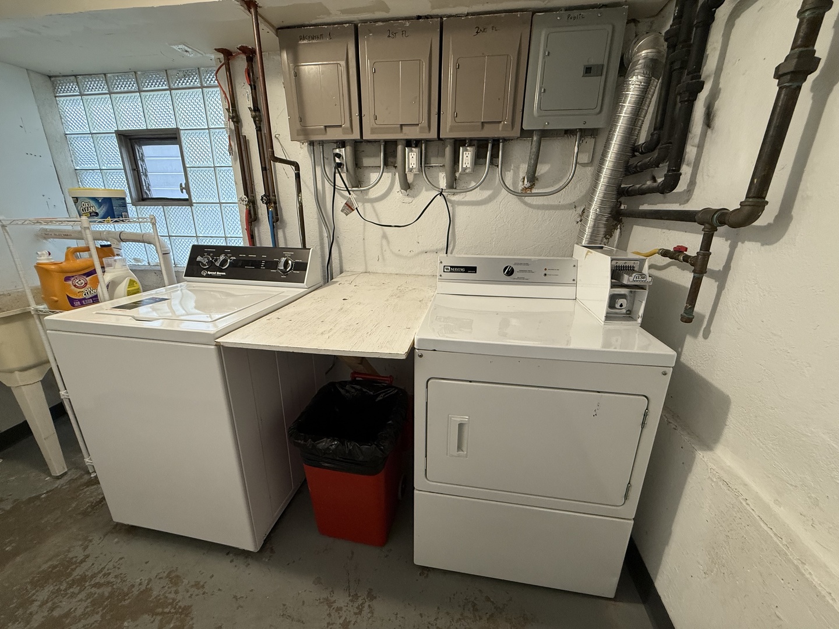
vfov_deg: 85.7
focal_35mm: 14
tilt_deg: -17.2
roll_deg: -0.9
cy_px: 314
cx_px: 420
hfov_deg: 102.1
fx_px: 339
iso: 250
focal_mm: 2.22
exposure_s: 1/60
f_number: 2.2
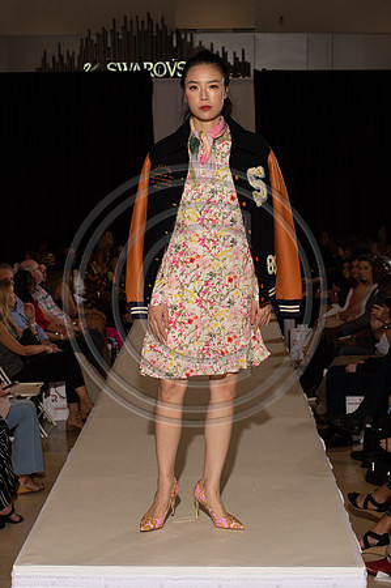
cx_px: 196
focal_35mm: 75
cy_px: 294
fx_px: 1225
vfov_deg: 27.0
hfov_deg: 18.1
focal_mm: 75
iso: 800
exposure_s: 1/250
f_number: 9
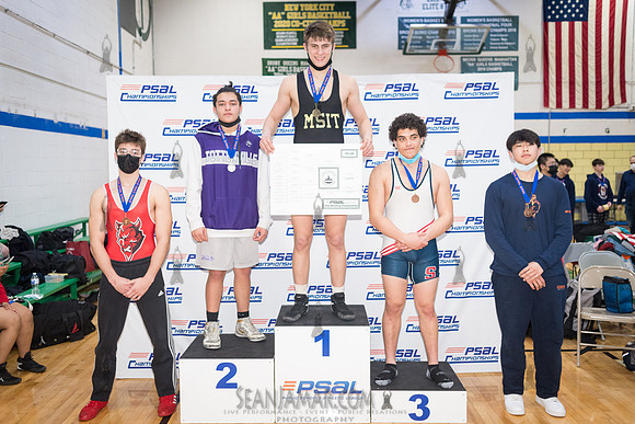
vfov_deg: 37.9
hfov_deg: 54.4
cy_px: 212
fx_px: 617
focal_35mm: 35
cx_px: 318
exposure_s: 1/400
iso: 4000
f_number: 3.5
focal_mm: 35
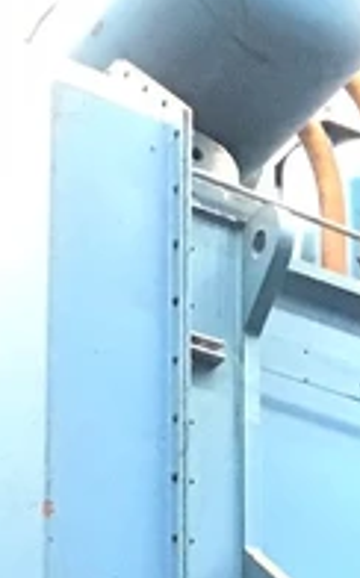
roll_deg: +2.0
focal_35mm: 126
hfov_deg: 10.3
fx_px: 1984
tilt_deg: +12.0
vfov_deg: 14.9
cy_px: 976
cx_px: 394
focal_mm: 3.3
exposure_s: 1/30
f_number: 2.4
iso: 160
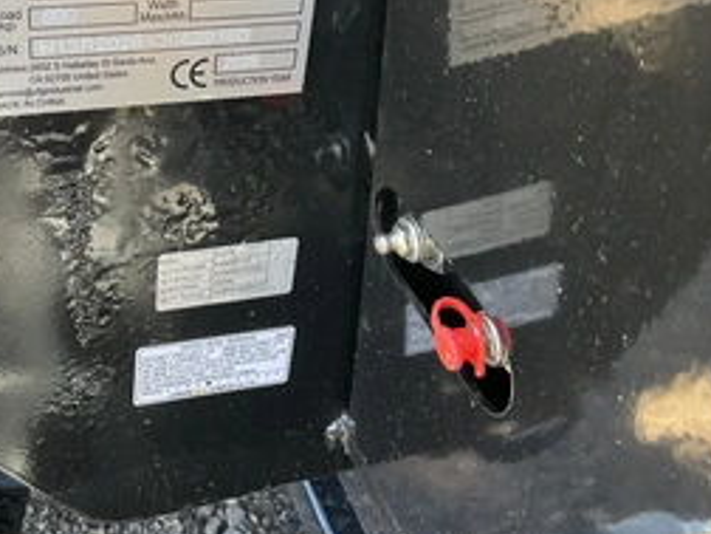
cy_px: 119
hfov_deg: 40.2
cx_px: 183
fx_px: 945
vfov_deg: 30.8
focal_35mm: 46
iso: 64
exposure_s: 1/101
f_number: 1.8
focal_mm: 3
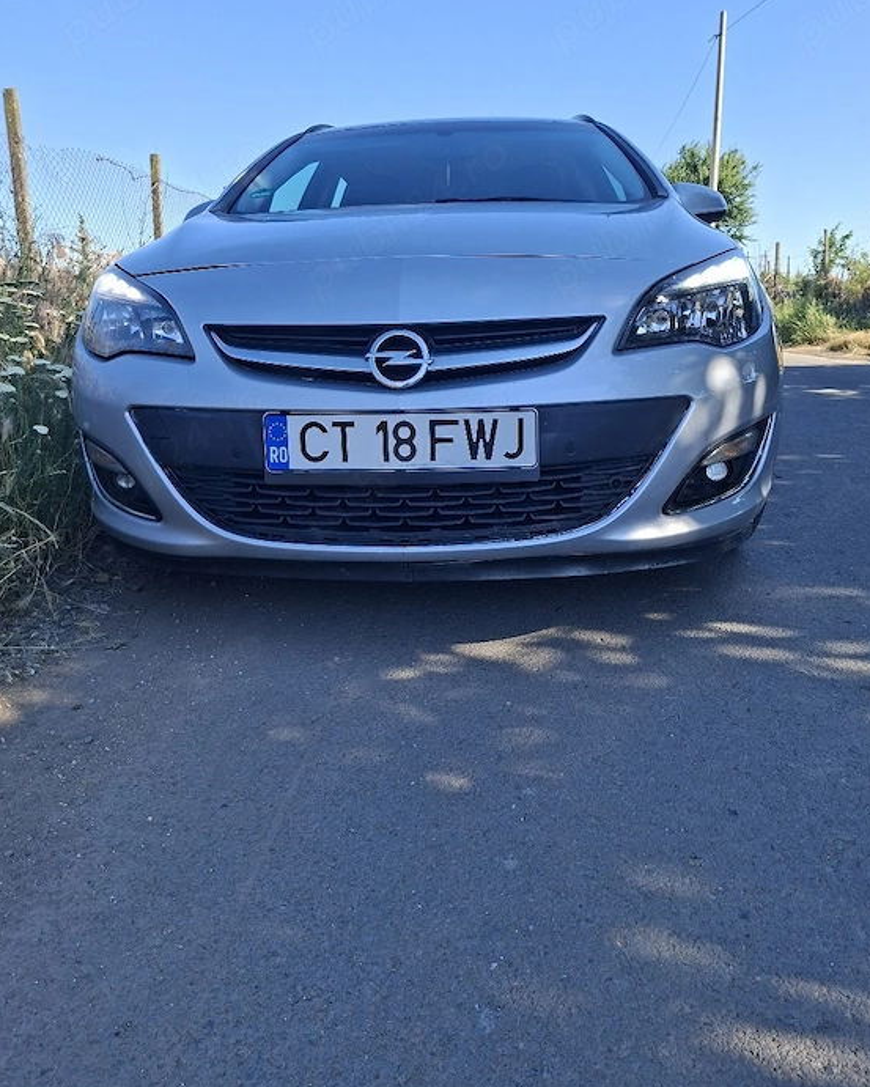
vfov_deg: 65.9
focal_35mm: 26
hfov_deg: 54.9
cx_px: 469
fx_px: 837
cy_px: 500
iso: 50
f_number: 1.8
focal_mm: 5.54
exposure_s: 1/1111
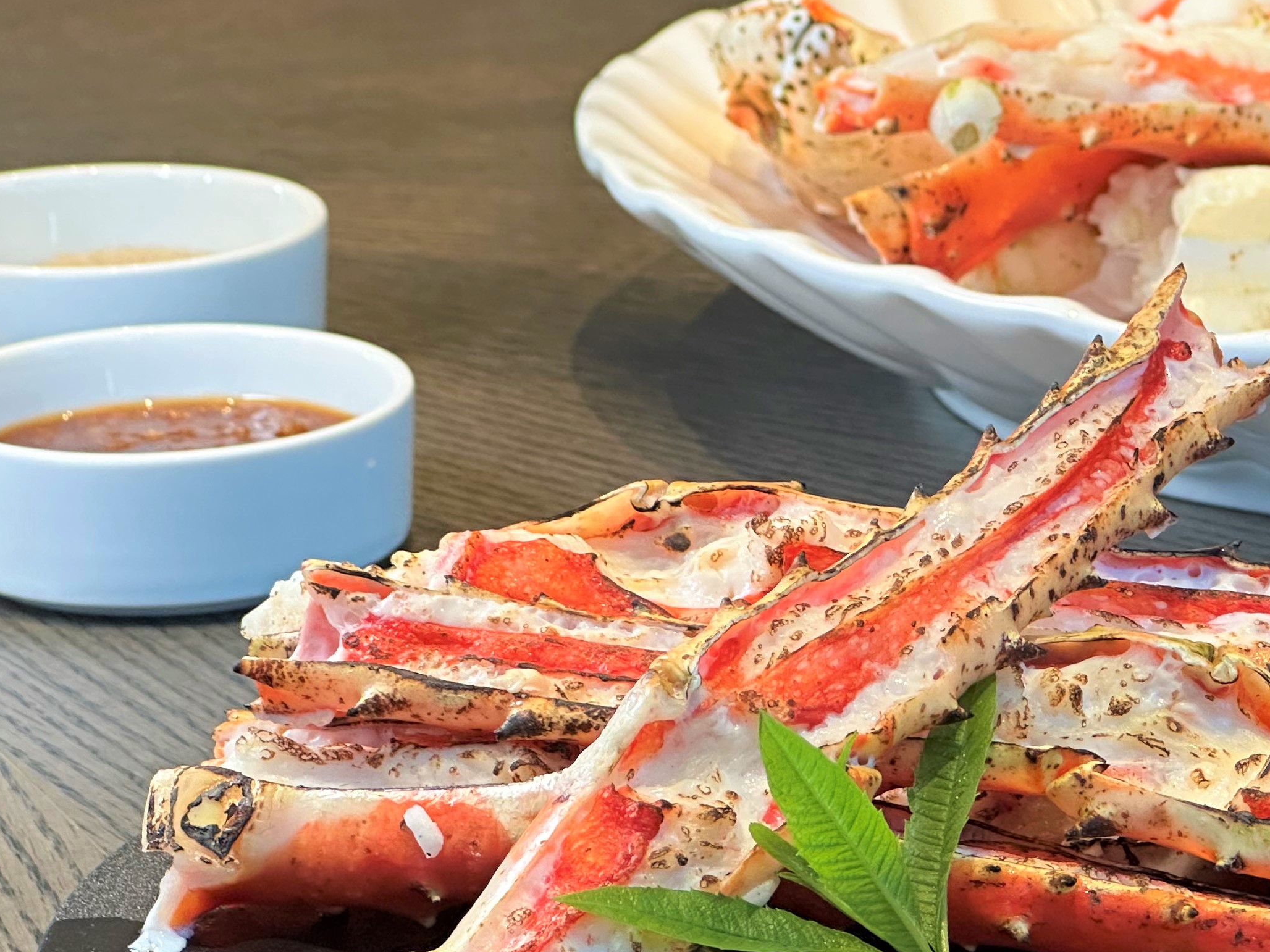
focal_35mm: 151
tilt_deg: -16.8
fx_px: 5540
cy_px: 478
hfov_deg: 13.0
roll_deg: +0.3
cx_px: 975
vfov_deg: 9.8
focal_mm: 9
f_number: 2.8
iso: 125
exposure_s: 1/60
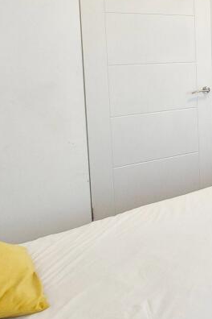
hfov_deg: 25.3
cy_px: 66
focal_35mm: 35
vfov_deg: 51.2
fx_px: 309
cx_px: 340
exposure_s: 1/50
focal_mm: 2.2
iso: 200
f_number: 2.2
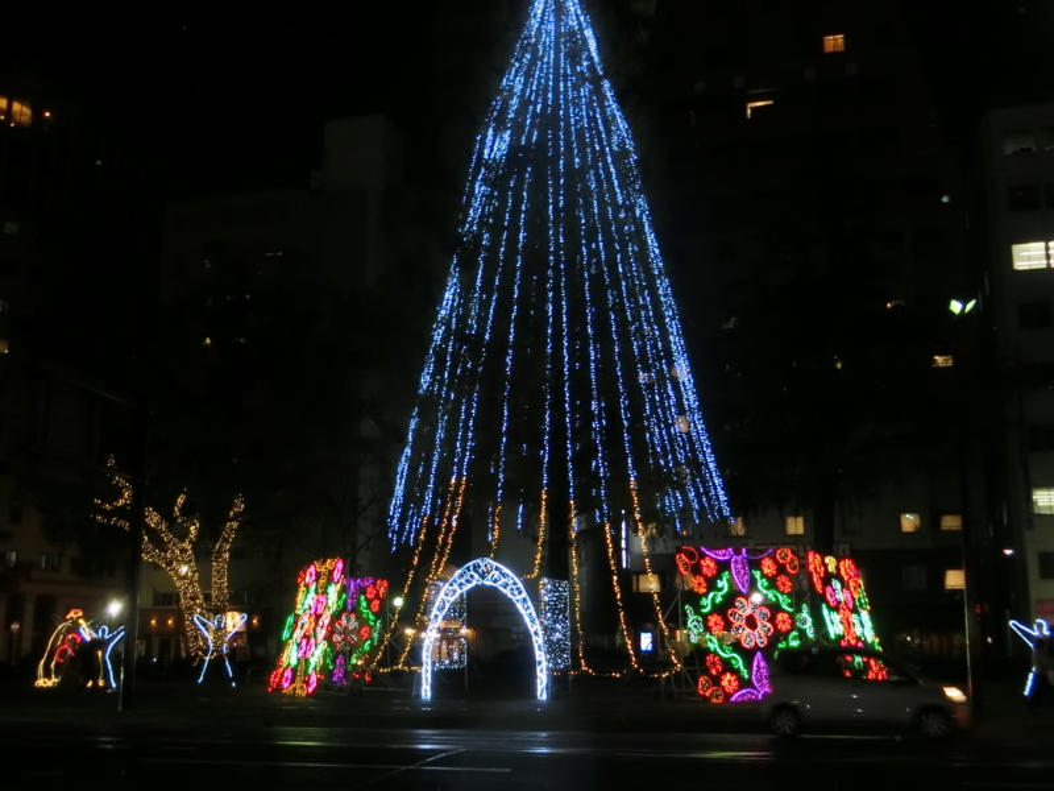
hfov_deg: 47.9
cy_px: 396
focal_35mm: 39
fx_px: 1187
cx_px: 527
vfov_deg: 36.8
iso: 400
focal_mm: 6.9
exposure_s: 1/20
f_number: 4.1
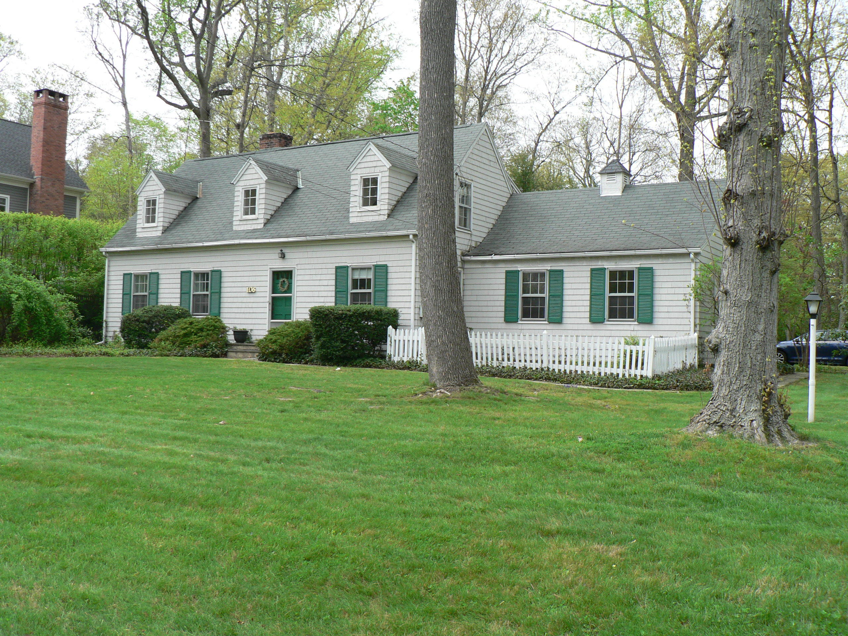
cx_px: 424
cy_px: 318
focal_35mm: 36
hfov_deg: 51.4
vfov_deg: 39.7
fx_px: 882
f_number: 4
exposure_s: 1/200
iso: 80
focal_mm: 6
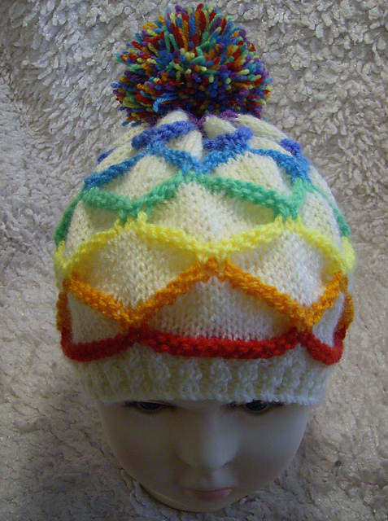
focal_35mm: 36
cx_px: 194
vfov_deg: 51.5
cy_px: 260
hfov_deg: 39.5
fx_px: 540
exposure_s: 1/46.1
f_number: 2.8
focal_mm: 6
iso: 200
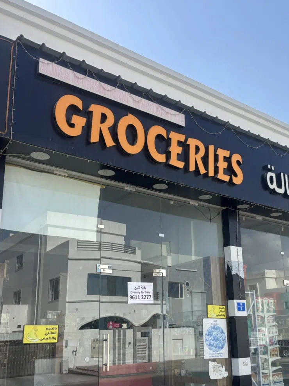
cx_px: 194
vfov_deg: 51.0
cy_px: 232
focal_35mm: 36
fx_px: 401
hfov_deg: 39.2
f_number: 1.6
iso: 50
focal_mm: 5.96
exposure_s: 1/2288
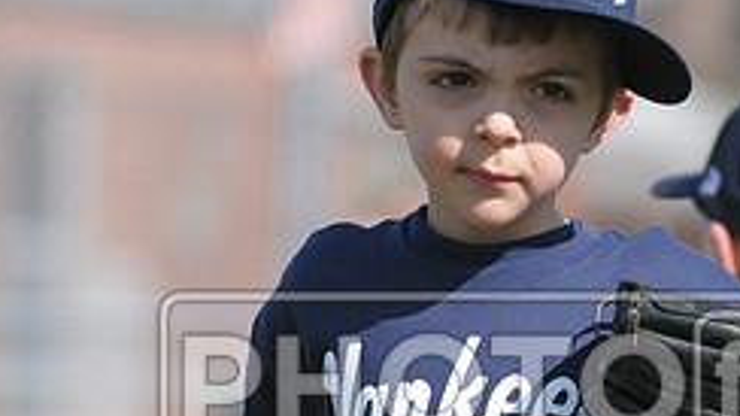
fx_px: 14631
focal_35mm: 746
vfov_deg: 1.6
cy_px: 405
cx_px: 522
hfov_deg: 2.9
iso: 400
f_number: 4
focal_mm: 200
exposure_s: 1/2500
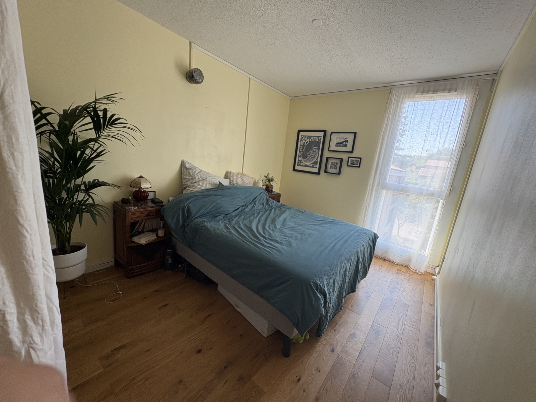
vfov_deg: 85.7
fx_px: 217
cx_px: 268
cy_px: 201
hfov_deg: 102.1
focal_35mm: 14
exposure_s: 1/99
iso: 125
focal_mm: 2.22
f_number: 2.2
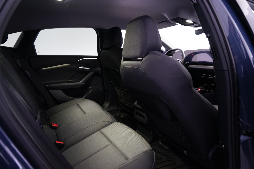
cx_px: 127
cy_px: 84
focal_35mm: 24
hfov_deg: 73.7
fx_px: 169
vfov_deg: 53.1
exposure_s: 1/8
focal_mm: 24
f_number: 4.5
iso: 1600
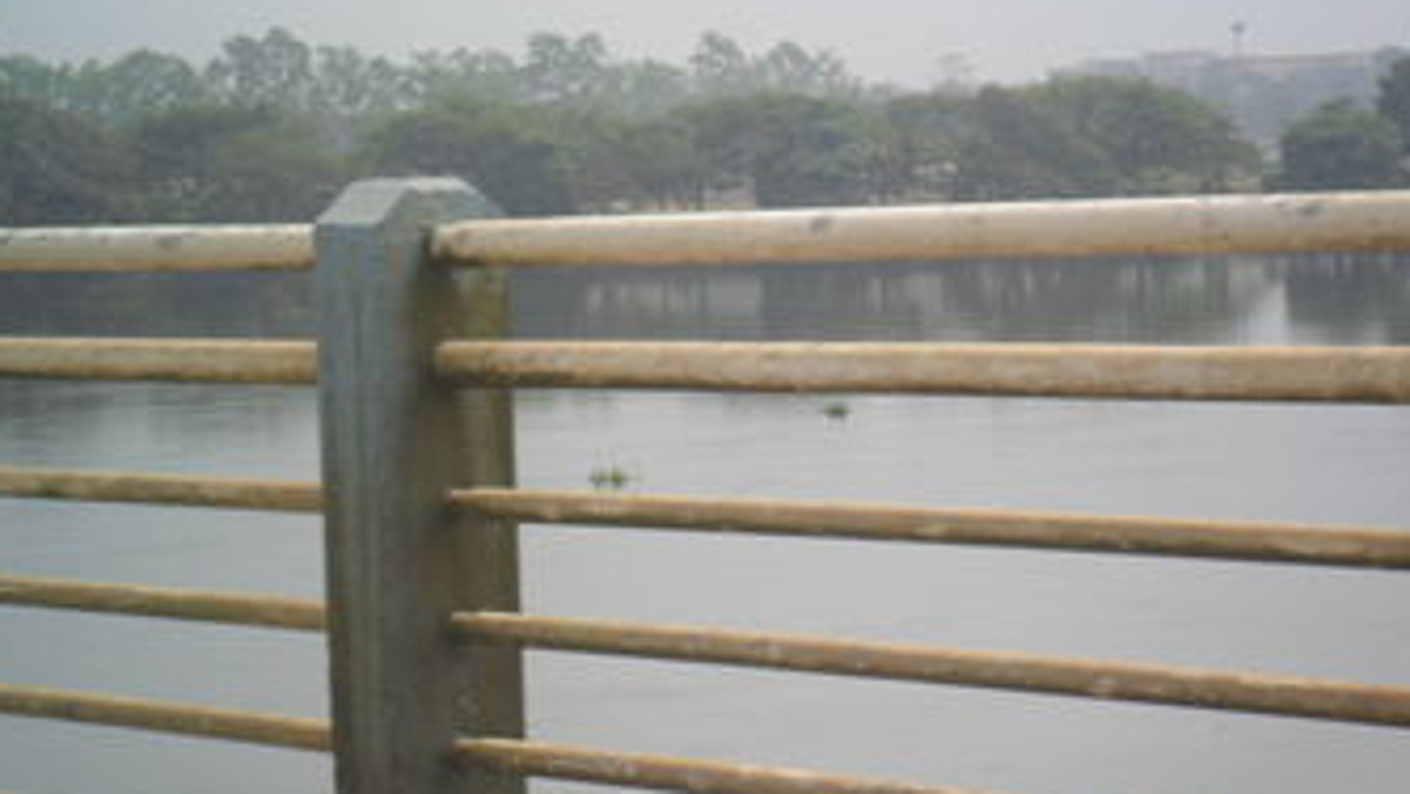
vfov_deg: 8.6
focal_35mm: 141
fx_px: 5272
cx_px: 789
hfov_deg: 15.2
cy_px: 304
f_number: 5
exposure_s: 1/500
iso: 100
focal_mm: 19.6
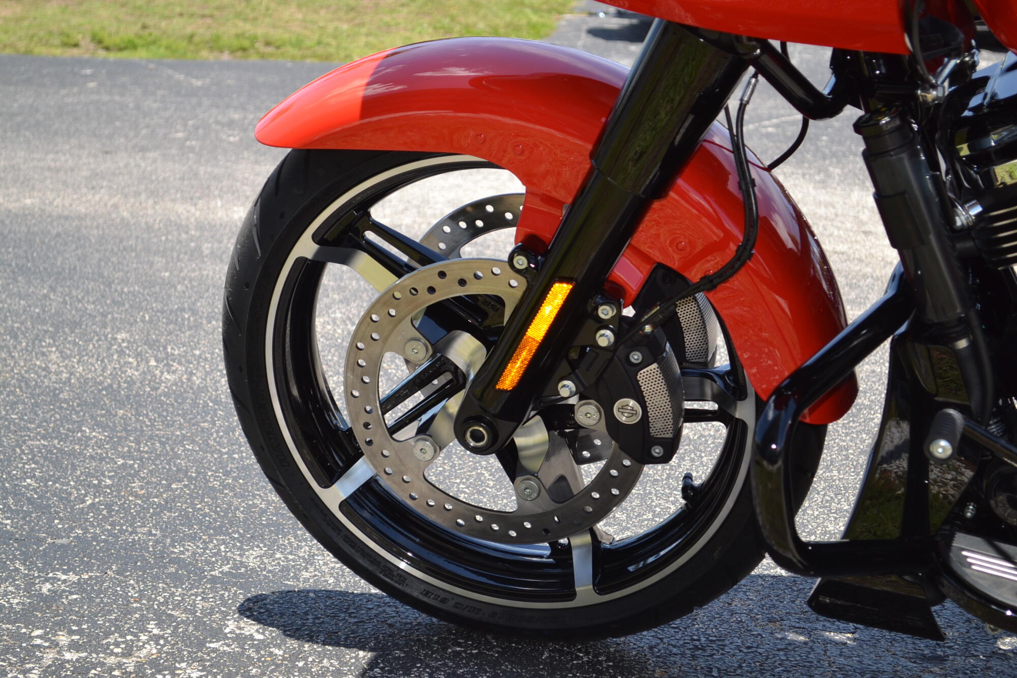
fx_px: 2330
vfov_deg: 16.6
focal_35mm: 82
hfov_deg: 24.6
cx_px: 508
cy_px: 339
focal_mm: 55
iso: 100
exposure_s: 1/200
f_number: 6.3
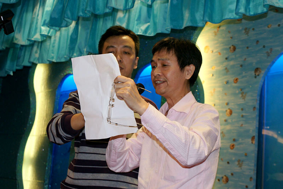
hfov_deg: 33.4
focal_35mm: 60
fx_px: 472
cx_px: 142
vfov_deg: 22.6
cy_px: 94
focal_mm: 40
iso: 800
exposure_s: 1/80
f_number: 5.6
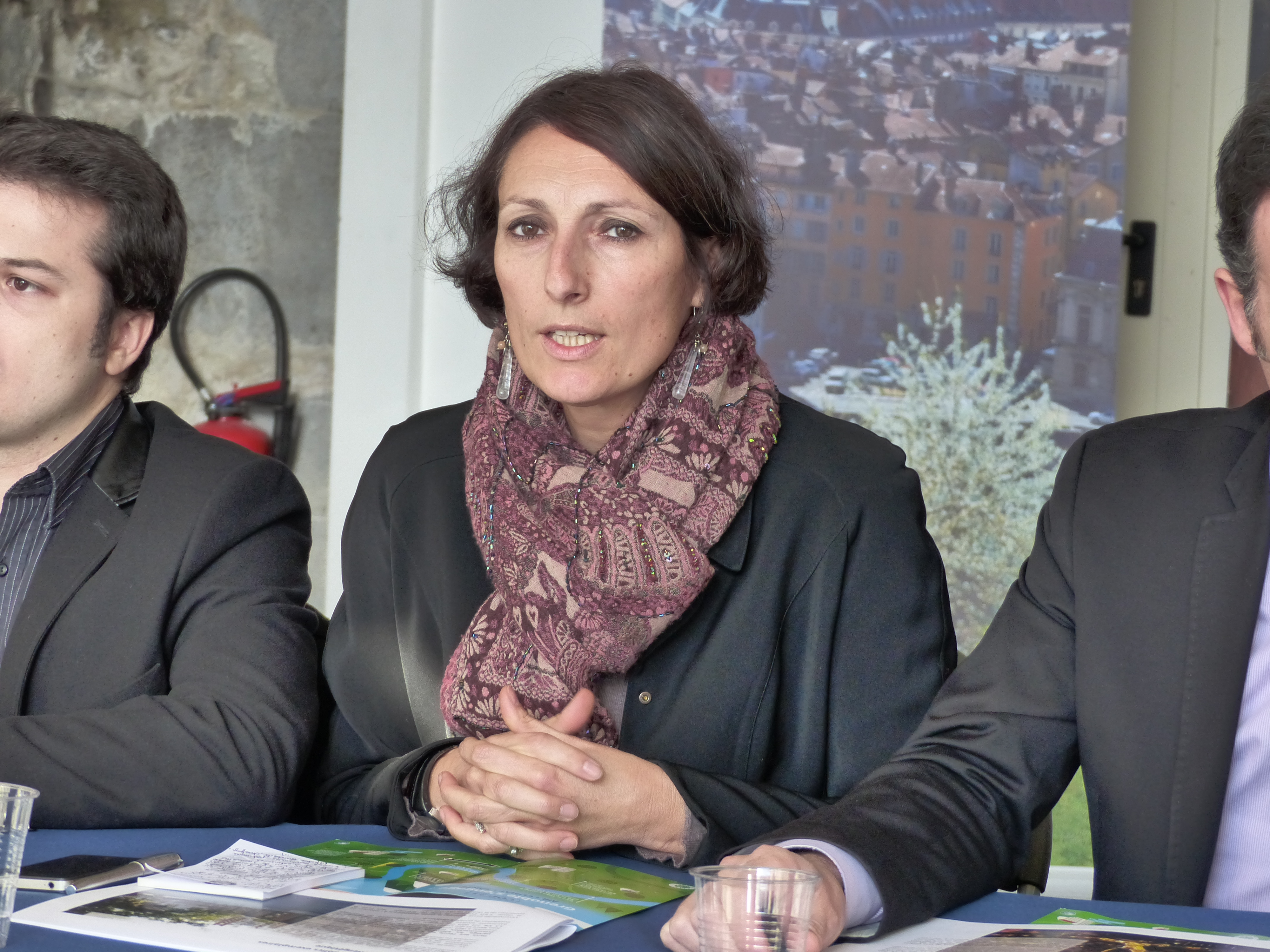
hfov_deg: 19.3
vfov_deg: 14.5
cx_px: 635
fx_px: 3742
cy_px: 476
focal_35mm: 102
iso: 400
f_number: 2.8
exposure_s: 1/80
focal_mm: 18.3
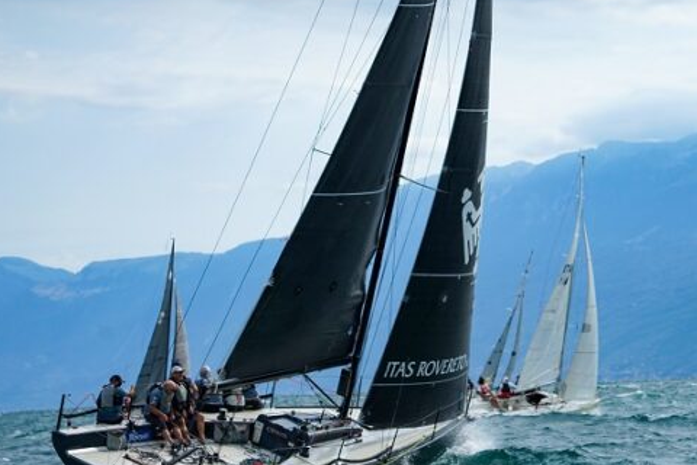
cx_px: 363
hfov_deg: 15.5
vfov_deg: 10.4
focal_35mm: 132
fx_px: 2555
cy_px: 201
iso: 500
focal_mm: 99
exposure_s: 1/4000
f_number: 5
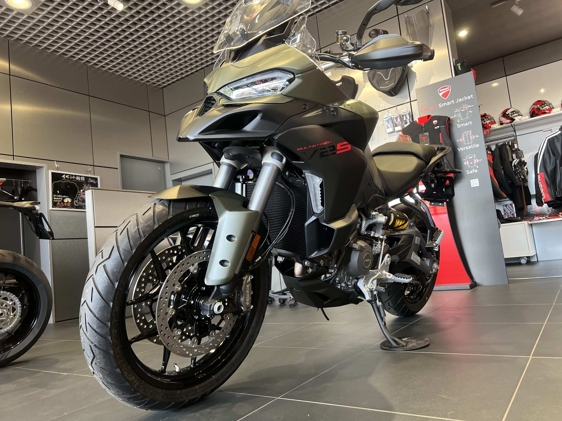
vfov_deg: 53.1
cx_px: 281
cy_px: 210
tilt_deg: +6.5
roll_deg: +5.7
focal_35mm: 26
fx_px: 422
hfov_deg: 67.3
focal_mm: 5.7
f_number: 1.5
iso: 160
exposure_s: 1/60
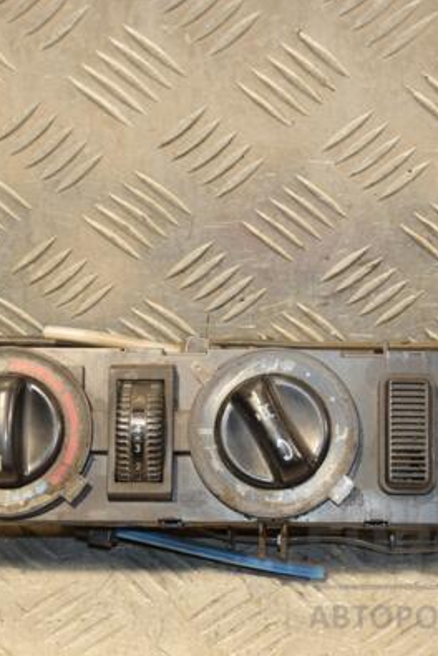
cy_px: 328
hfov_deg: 12.6
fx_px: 1989
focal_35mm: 109
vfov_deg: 18.8
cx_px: 277
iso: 800
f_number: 4.8
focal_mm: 48
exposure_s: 1/125
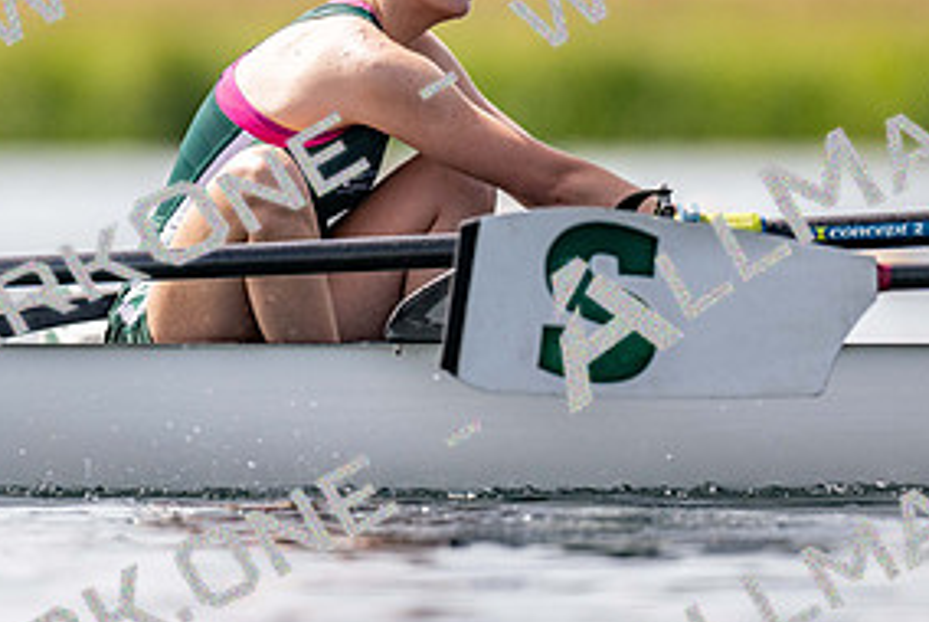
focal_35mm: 1225
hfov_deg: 1.7
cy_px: 103
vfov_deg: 1.1
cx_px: 272
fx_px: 31644
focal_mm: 600
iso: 200
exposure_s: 1/2500
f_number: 4
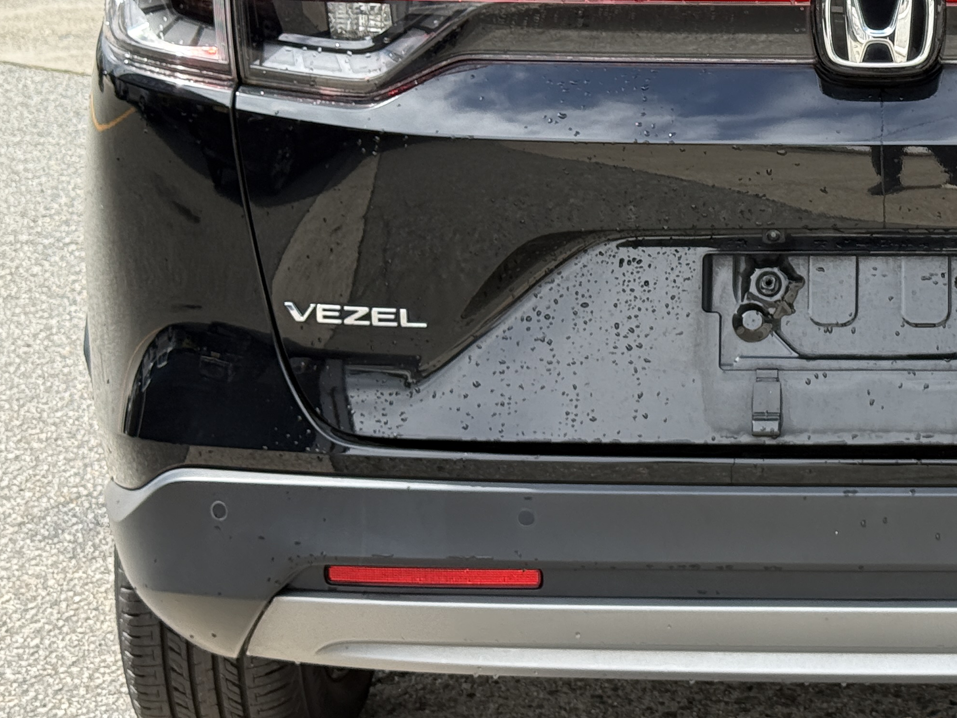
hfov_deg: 19.8
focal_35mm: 97
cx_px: 892
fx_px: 2682
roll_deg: +1.6
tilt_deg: -10.6
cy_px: 149
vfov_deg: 15.2
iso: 80
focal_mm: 6.76
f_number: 1.78
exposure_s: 1/1575
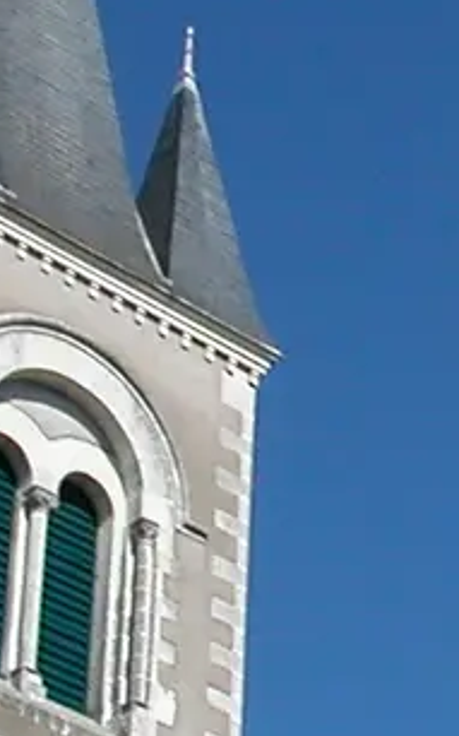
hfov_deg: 7.7
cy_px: 604
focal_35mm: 164
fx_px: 3286
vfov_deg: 12.7
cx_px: 865
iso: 100
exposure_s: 1/930
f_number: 4.5
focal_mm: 5.6
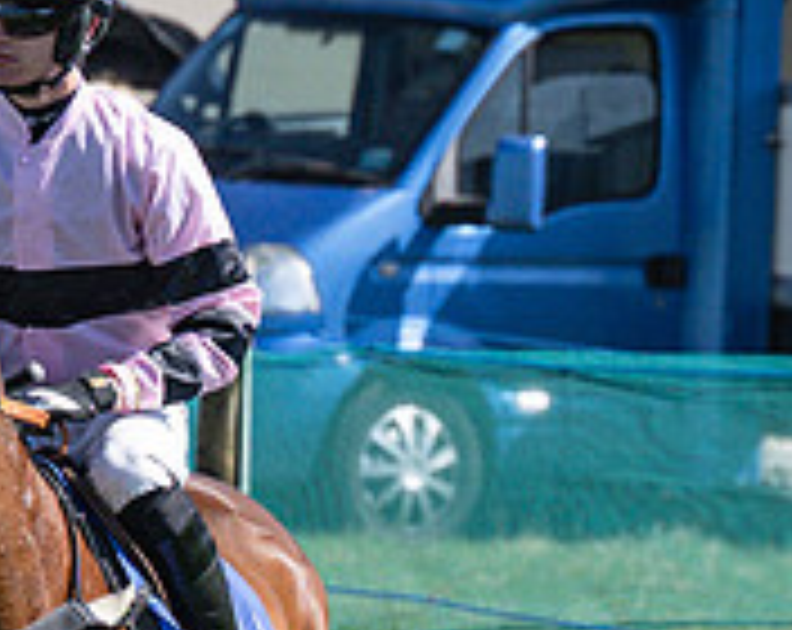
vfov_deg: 1.3
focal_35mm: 1178
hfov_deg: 1.6
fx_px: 27551
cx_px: 775
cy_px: 741
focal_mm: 130
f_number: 4
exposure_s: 1/2000
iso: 220
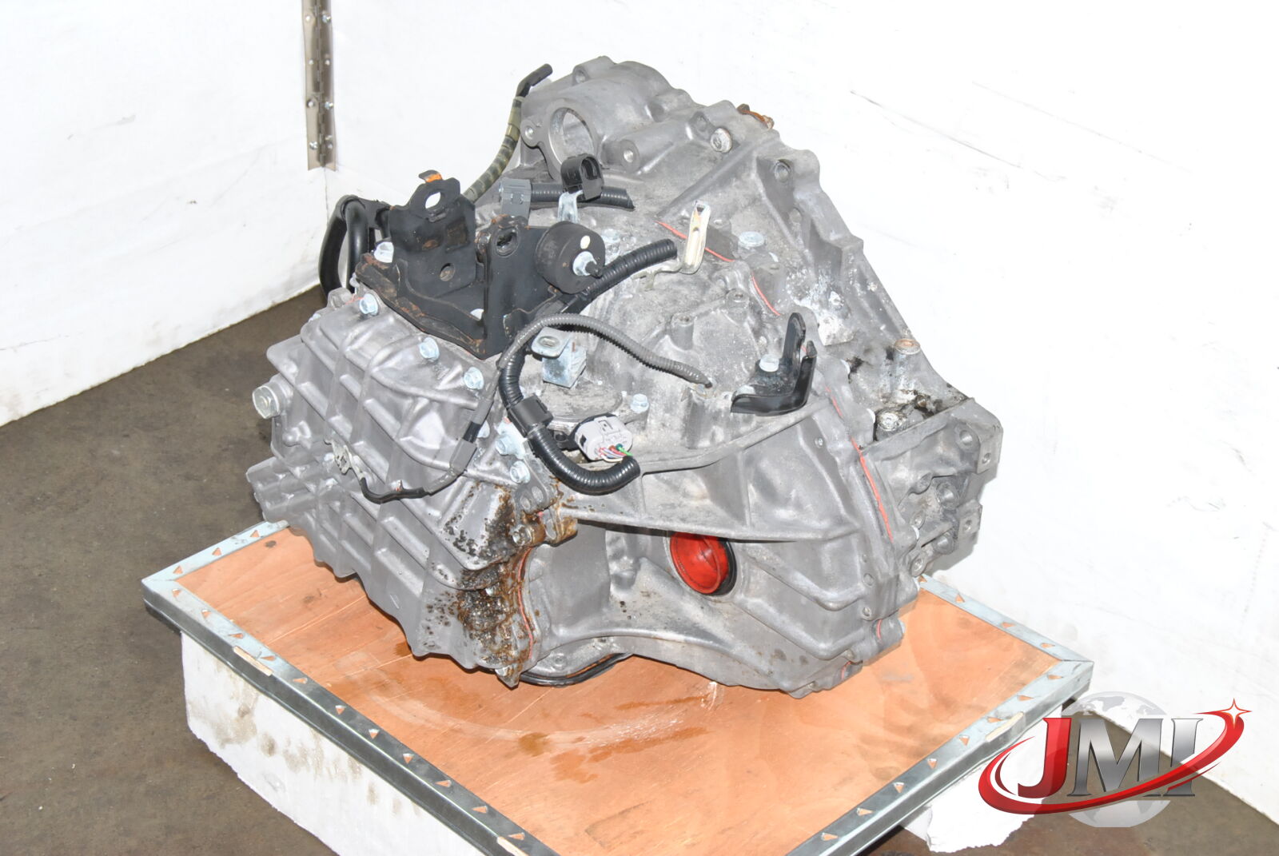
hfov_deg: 31.9
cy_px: 428
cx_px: 640
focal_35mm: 63
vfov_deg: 21.6
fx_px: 2241
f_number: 10
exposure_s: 1/200
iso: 800
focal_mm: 42
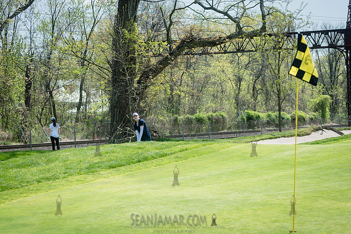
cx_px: 176
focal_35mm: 80
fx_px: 780
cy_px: 117
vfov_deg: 17.1
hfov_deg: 25.4
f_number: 3.5
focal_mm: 80
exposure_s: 1/500
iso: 100
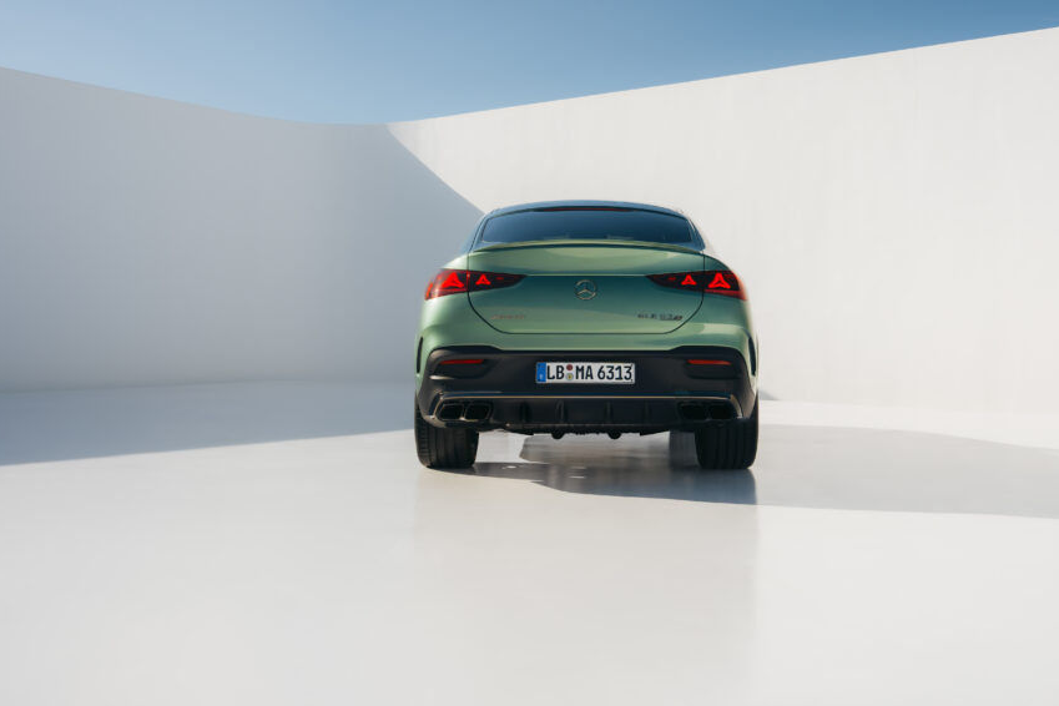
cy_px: 306
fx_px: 1206
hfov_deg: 47.3
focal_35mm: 41
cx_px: 584
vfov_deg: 32.6
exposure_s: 1/320
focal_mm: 34
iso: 125
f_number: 5.6
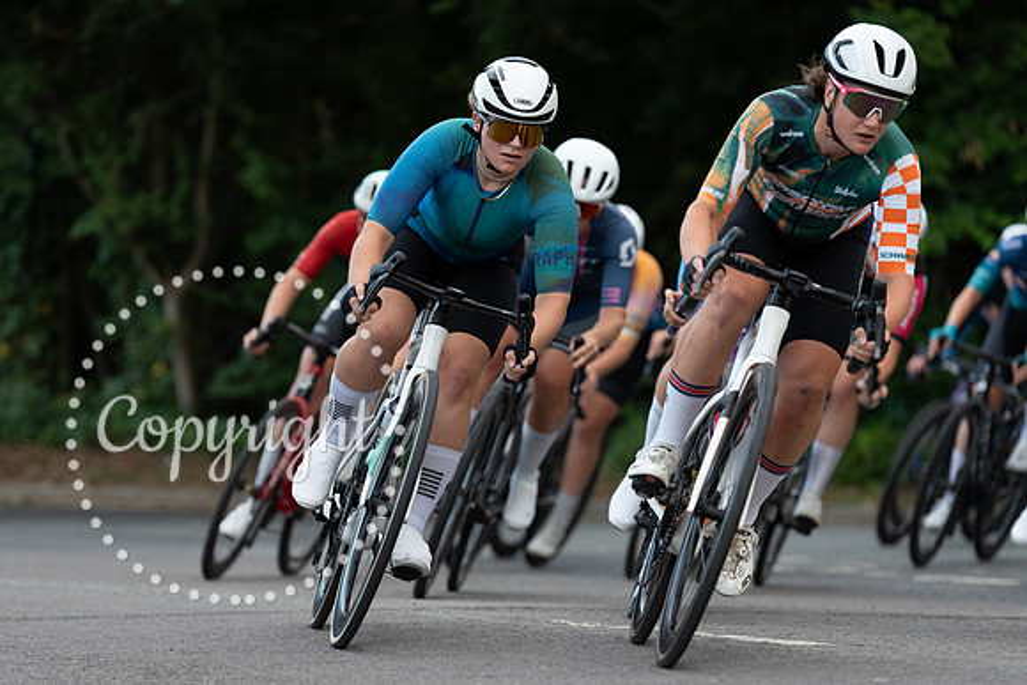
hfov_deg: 11.6
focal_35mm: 176
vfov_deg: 7.8
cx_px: 457
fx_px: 5034
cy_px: 380
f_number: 3.2
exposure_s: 1/800
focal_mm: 159
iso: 1000
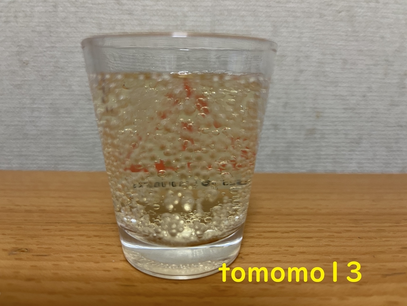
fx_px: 306
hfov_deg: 67.3
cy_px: 153
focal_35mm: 26
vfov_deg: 53.1
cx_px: 204
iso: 125
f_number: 1.6
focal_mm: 5.1
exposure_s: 1/50
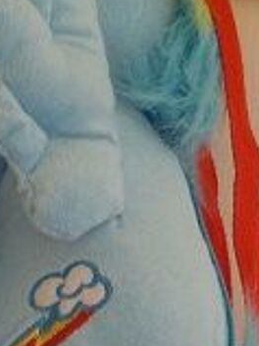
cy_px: 296
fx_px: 1209
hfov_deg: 12.2
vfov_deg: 16.1
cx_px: 91
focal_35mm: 121
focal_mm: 5.7
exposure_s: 1/60
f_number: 3
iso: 250
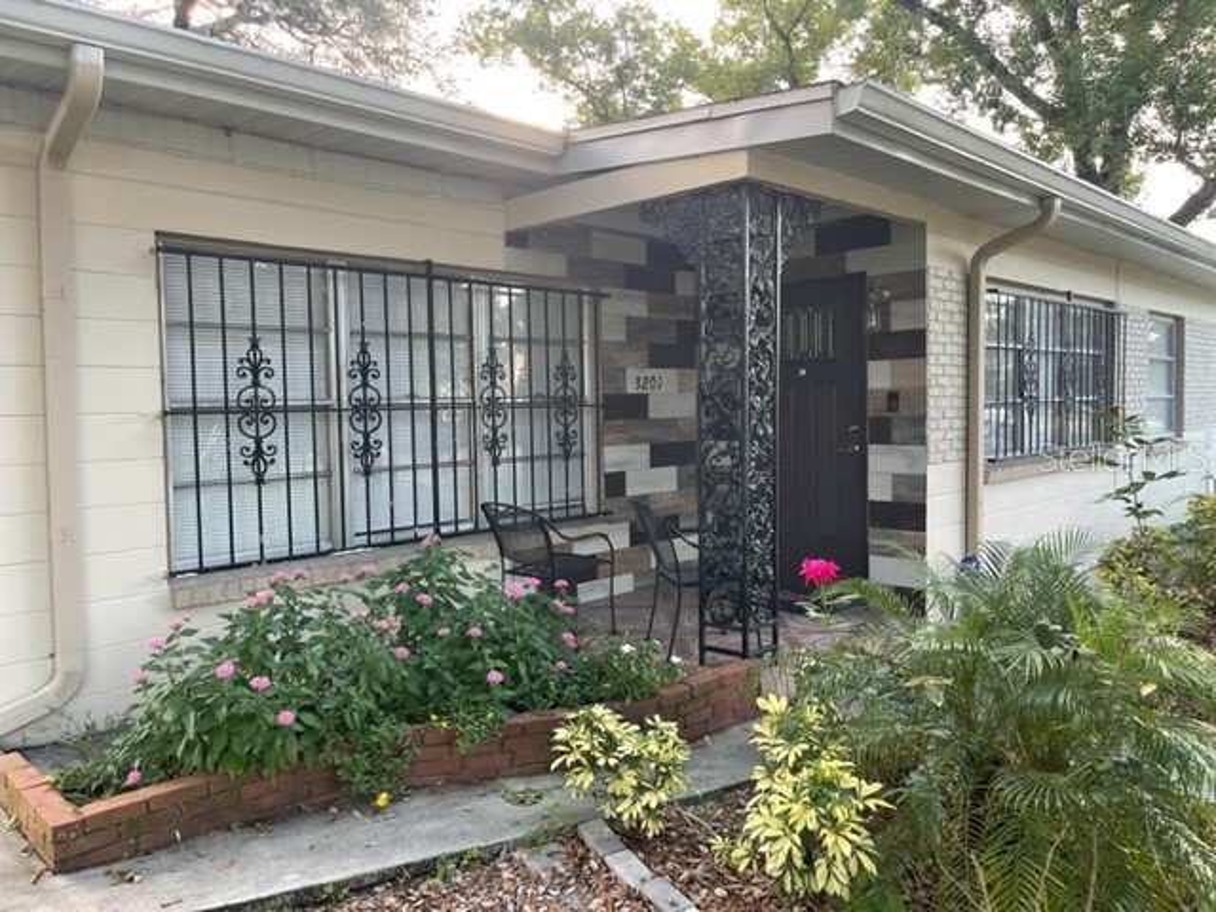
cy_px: 456
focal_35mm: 26
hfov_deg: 67.3
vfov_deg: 53.1
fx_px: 913
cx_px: 608
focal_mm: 5.1
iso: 125
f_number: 1.6
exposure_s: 1/121
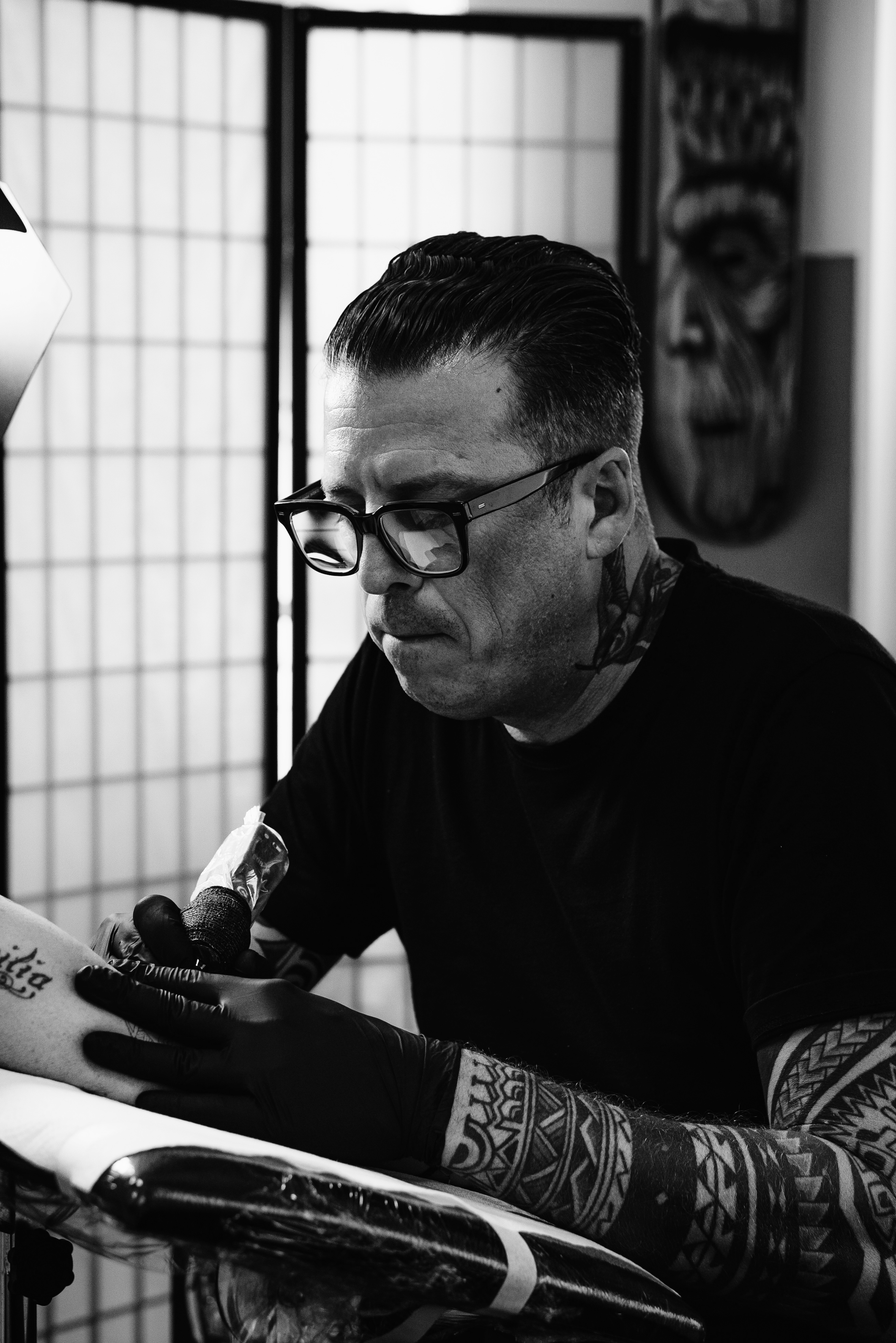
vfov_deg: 27.0
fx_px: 2800
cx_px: 448
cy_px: 672
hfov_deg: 18.2
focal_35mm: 75
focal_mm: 50
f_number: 3.2
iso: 800
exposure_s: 1/640
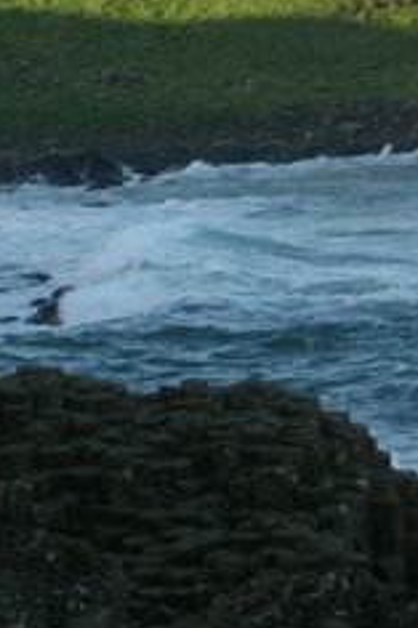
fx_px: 5668
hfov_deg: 4.2
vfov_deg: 6.3
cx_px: 186
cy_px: 210
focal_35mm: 325
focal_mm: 17.4
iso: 50
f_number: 4.9
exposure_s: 1/162
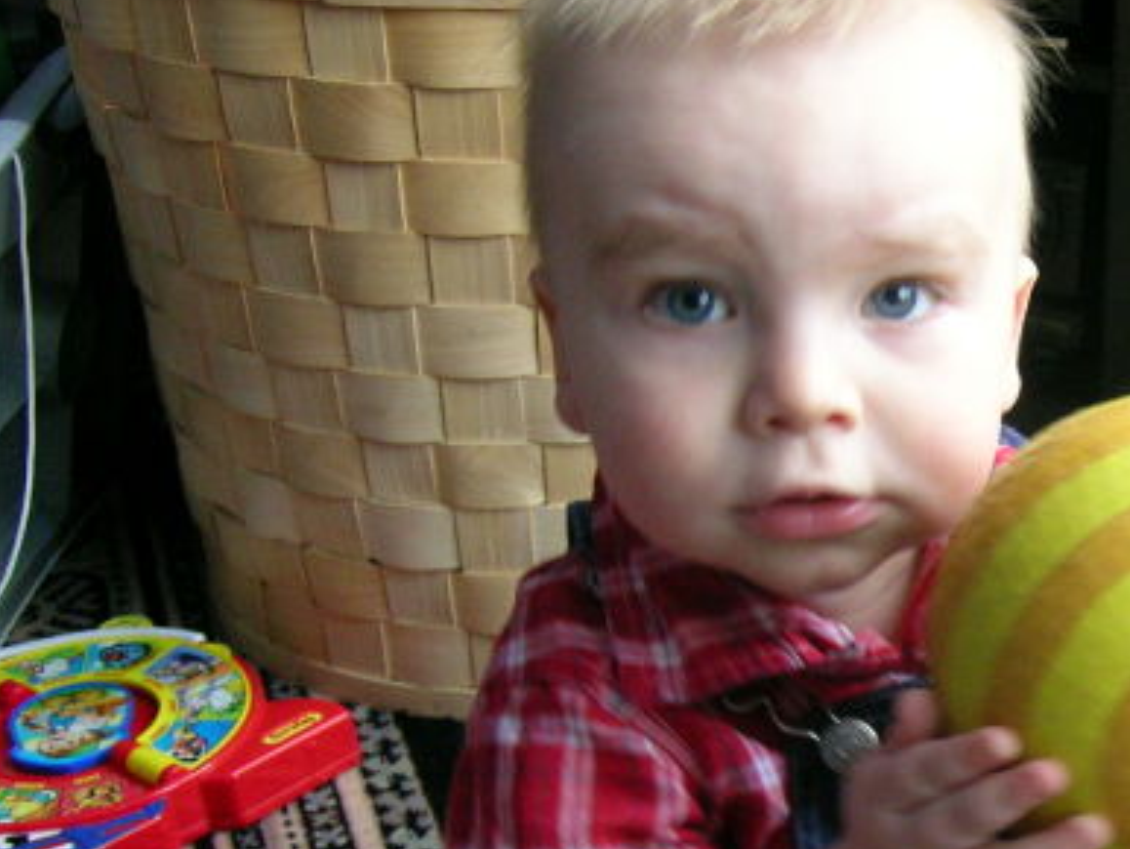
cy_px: 667
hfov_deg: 30.8
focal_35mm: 58
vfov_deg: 24.9
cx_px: 1136
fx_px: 1895
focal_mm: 5.8
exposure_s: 1/30
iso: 200
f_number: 3.1
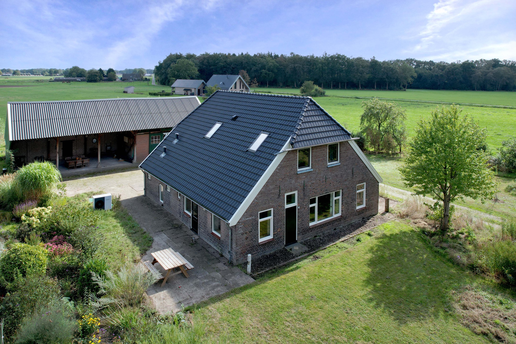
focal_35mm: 22
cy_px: 172
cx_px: 258
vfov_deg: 57.2
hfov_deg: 78.6
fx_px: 315
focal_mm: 8.38
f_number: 2.8
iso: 100
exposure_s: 1/800
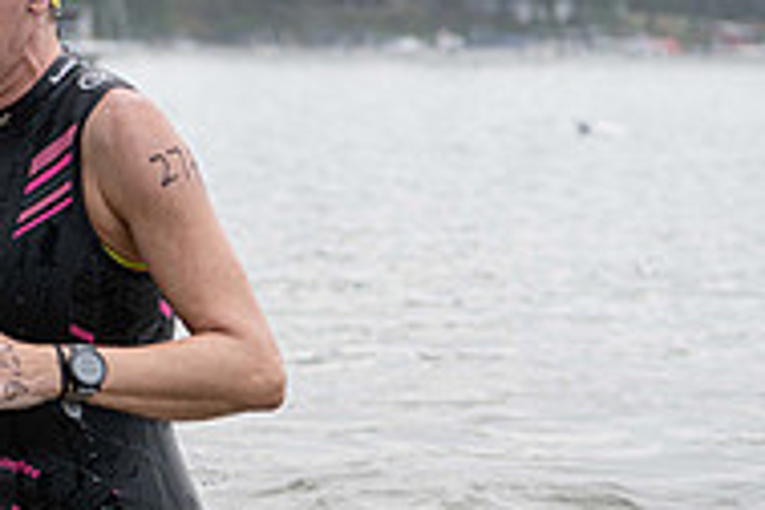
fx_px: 4568
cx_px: 93
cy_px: 257
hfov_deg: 9.5
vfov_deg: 6.4
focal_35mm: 215
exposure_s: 1/640
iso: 500
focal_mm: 70
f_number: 4
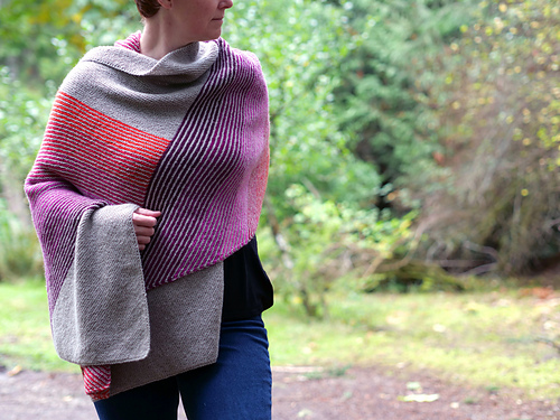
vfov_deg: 16.4
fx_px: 1456
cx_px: 280
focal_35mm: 90
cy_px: 210
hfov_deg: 21.8
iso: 200
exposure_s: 1/100
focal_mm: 45
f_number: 2.2
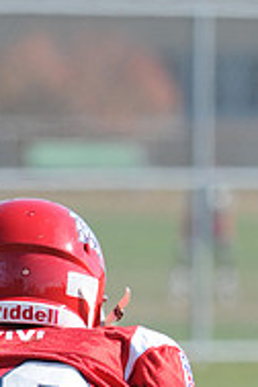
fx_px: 14812
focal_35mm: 1378
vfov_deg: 1.5
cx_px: 169
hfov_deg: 1.0
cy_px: 584
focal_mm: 300
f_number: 7.1
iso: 200
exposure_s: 1/500
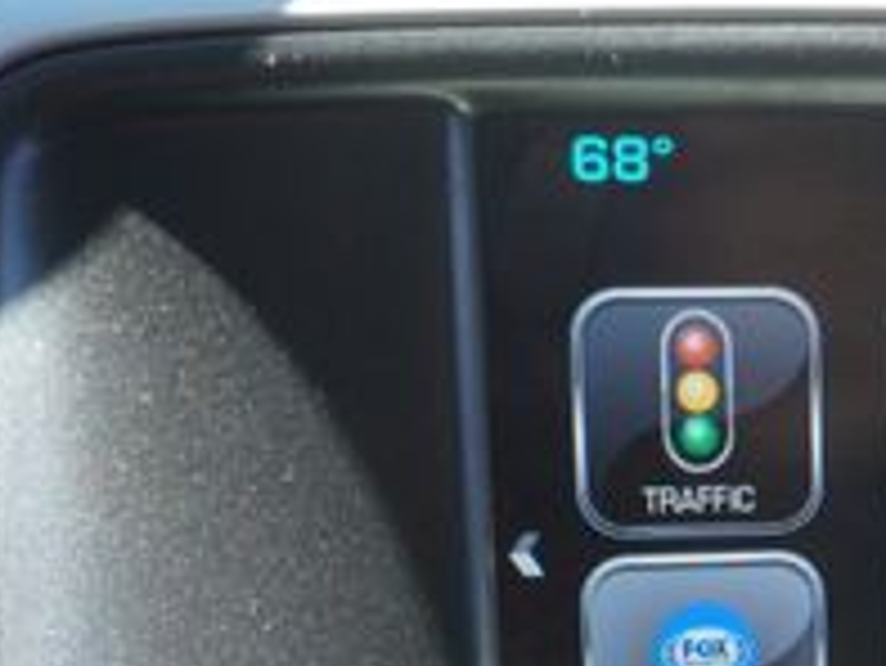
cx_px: 976
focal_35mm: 75
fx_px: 1921
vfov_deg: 19.1
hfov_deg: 24.3
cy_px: 657
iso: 100
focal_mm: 16
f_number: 4.5
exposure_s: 1/80
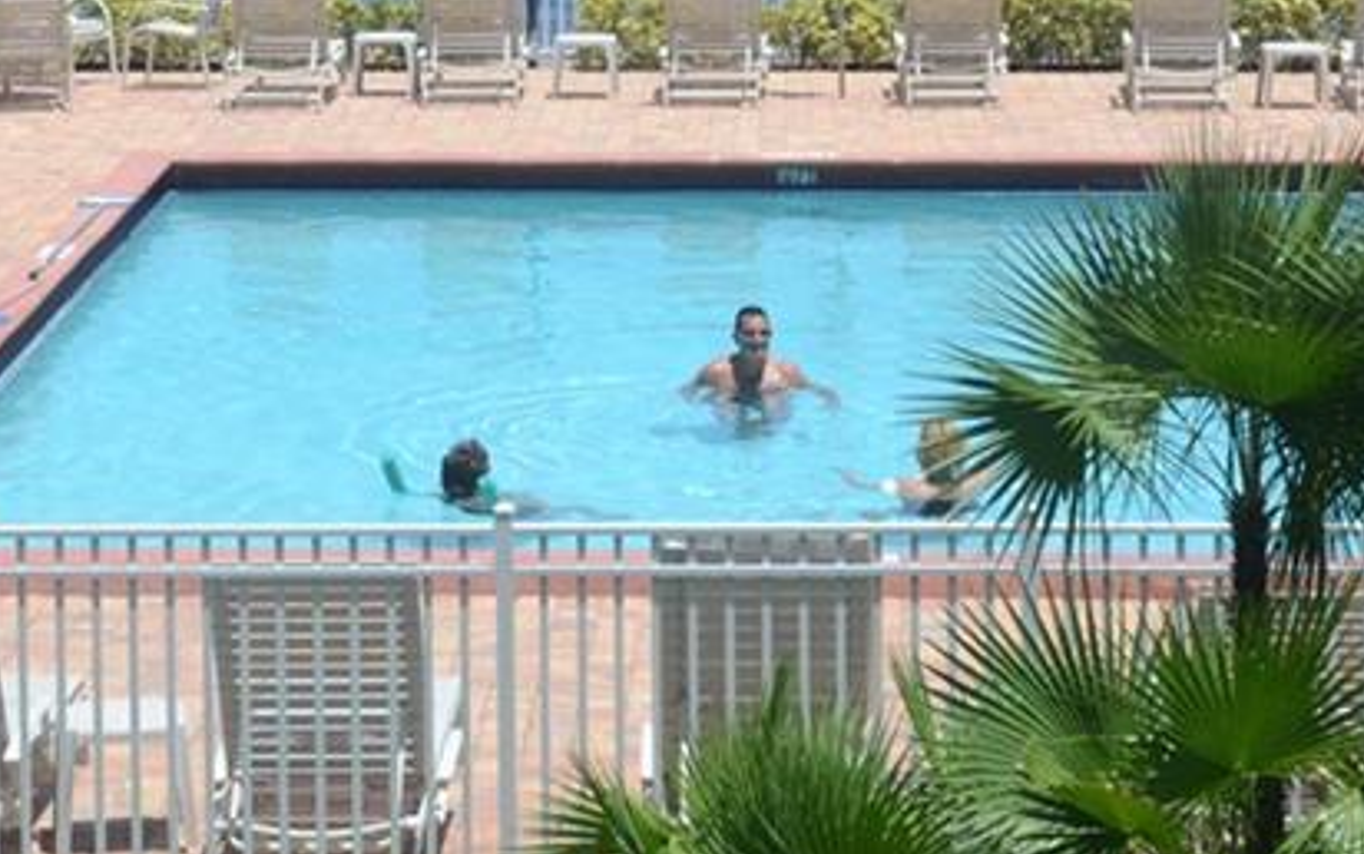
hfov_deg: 14.5
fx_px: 5356
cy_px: 2
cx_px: 603
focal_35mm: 144
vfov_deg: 9.1
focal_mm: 38
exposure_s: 1/500
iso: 400
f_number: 11
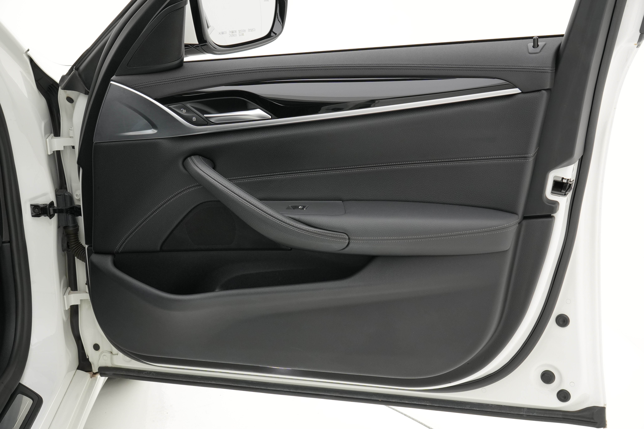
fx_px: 947
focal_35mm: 53
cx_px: 322
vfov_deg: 25.5
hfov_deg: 37.6
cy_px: 214
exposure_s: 1/40
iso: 500
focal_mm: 35.3
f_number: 8
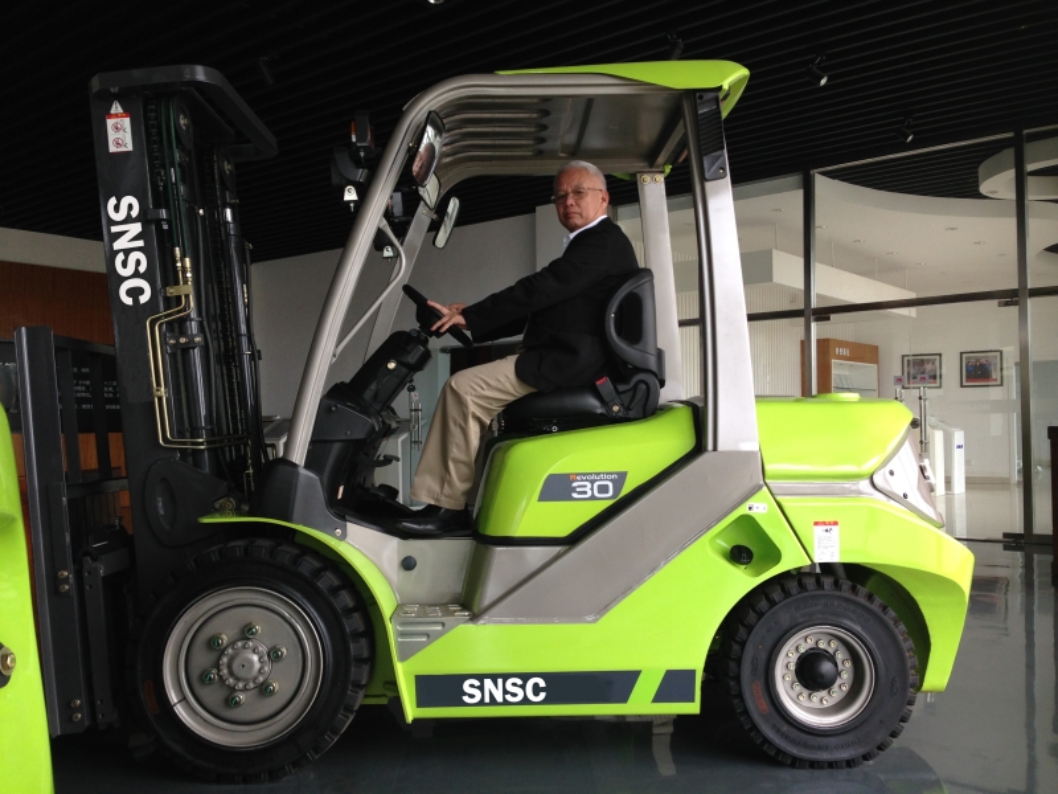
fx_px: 1009
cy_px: 397
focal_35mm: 33
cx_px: 529
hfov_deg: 55.4
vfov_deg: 42.9
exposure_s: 1/60
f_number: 2.4
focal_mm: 4.12
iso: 64
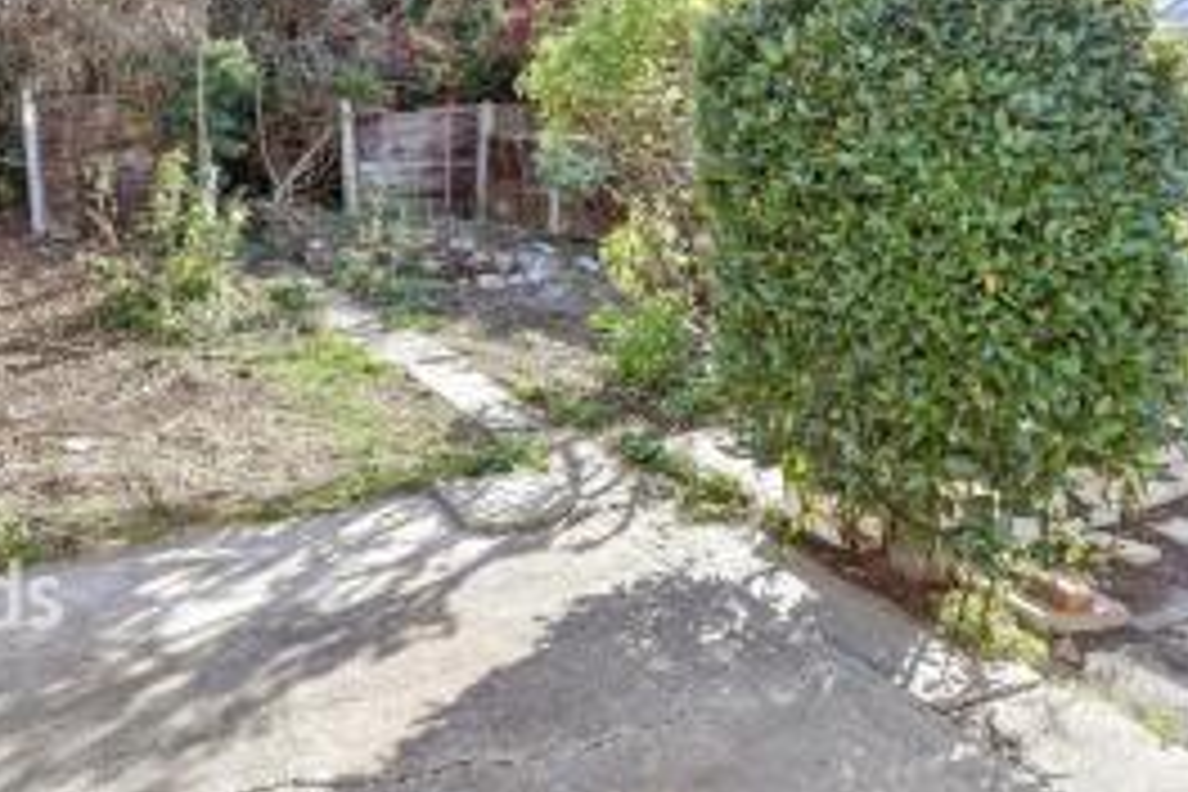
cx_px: 396
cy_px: 106
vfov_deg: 44.4
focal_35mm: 27
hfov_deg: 65.6
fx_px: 891
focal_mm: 10
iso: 160
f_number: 8
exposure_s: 1/100
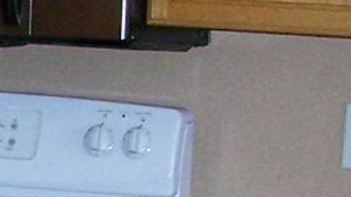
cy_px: 383
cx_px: -429
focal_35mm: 318
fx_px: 2959
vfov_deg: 3.8
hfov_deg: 6.5
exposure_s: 1/60
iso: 160
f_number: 2.8
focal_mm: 6.3
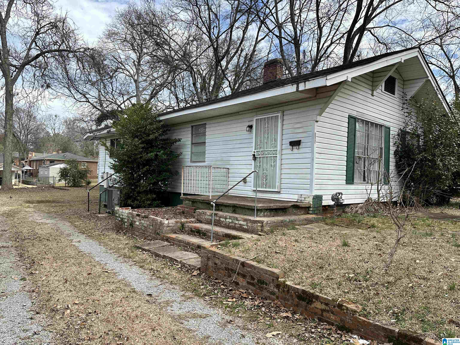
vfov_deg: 56.8
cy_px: 172
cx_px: 230
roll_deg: -1.1
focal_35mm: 24
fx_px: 319
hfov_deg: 71.6
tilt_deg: +3.0
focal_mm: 6.86
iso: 80
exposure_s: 1/2028
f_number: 1.78
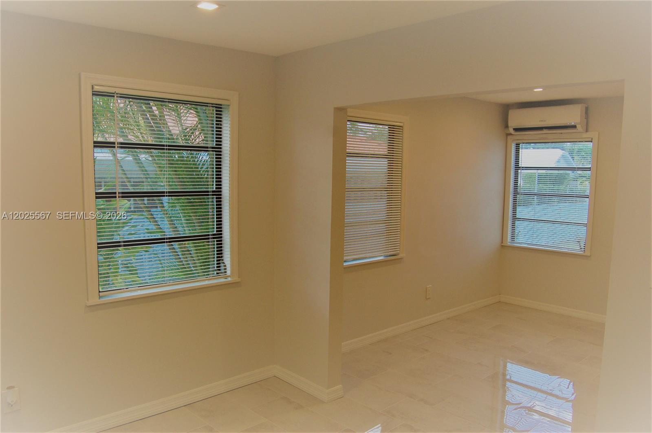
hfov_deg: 67.4
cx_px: 326
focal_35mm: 27
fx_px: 488
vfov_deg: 47.8
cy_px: 216
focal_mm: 18
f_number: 5
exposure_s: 1/100
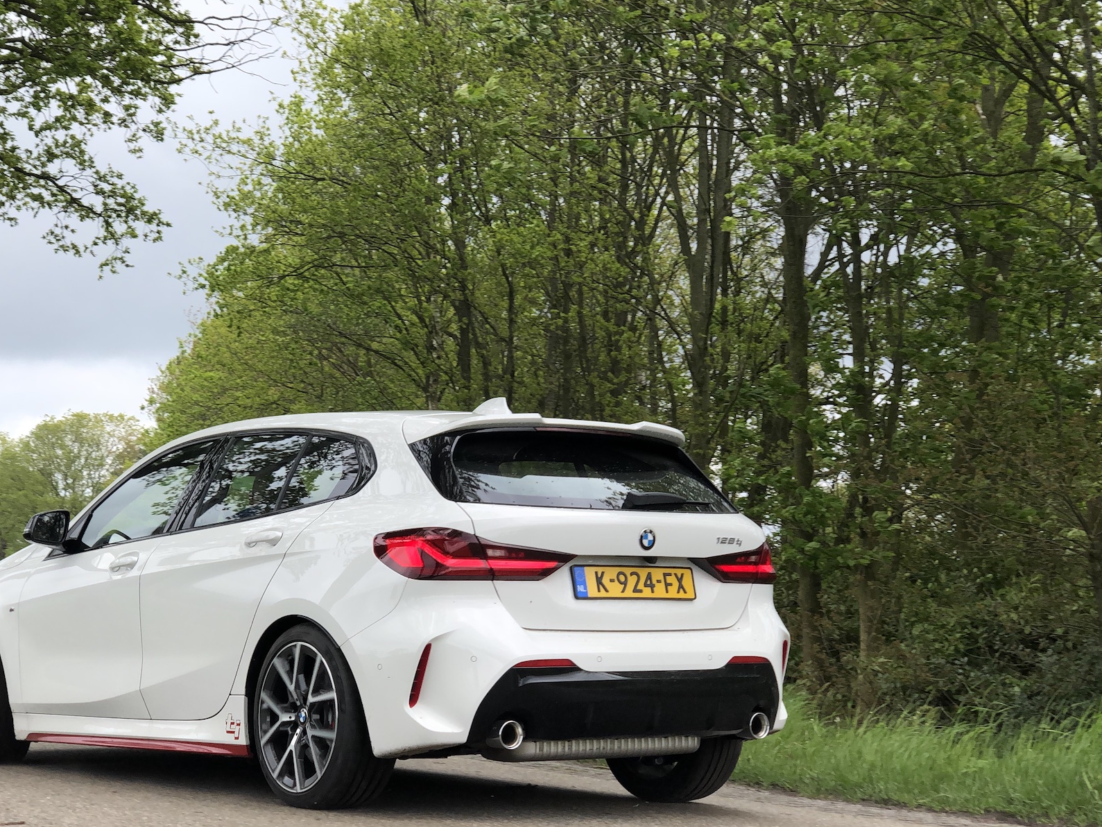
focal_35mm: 67
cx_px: 451
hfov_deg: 28.9
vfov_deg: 21.9
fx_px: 2133
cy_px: 475
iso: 16
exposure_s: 1/437
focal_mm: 6
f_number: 2.4
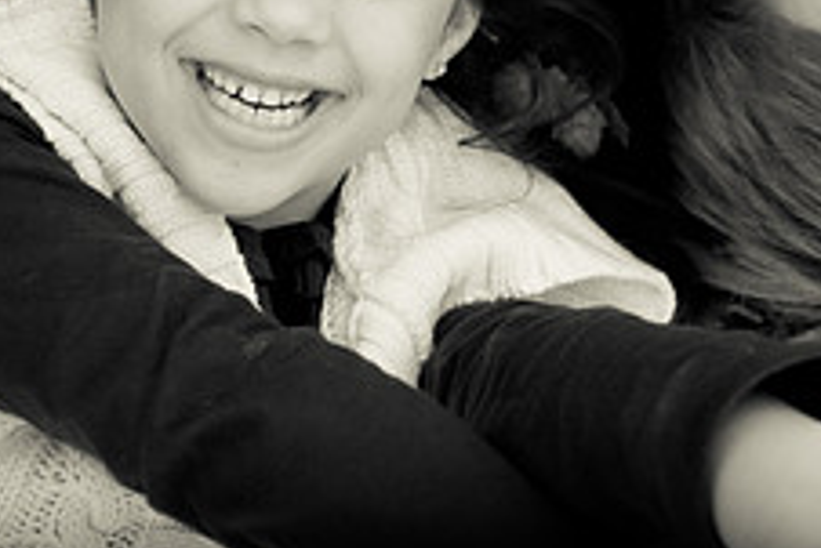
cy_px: -127
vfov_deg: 8.8
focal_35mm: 154
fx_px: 3514
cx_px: 538
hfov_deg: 13.3
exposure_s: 1/320
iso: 250
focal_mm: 40
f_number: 2.8
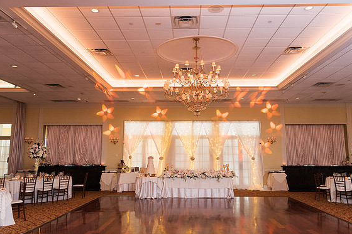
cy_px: 114
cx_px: 180
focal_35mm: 31
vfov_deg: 42.3
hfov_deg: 60.3
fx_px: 303
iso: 560
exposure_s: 1/100
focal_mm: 29
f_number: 2.8
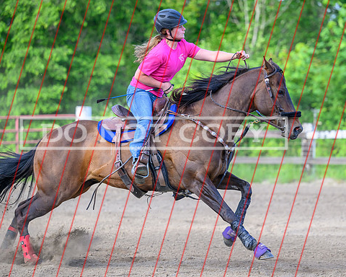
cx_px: 178
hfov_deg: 10.7
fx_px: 1853
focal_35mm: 181
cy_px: 138
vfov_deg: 8.5
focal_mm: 140
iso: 1600
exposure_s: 1/2500
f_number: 2.8
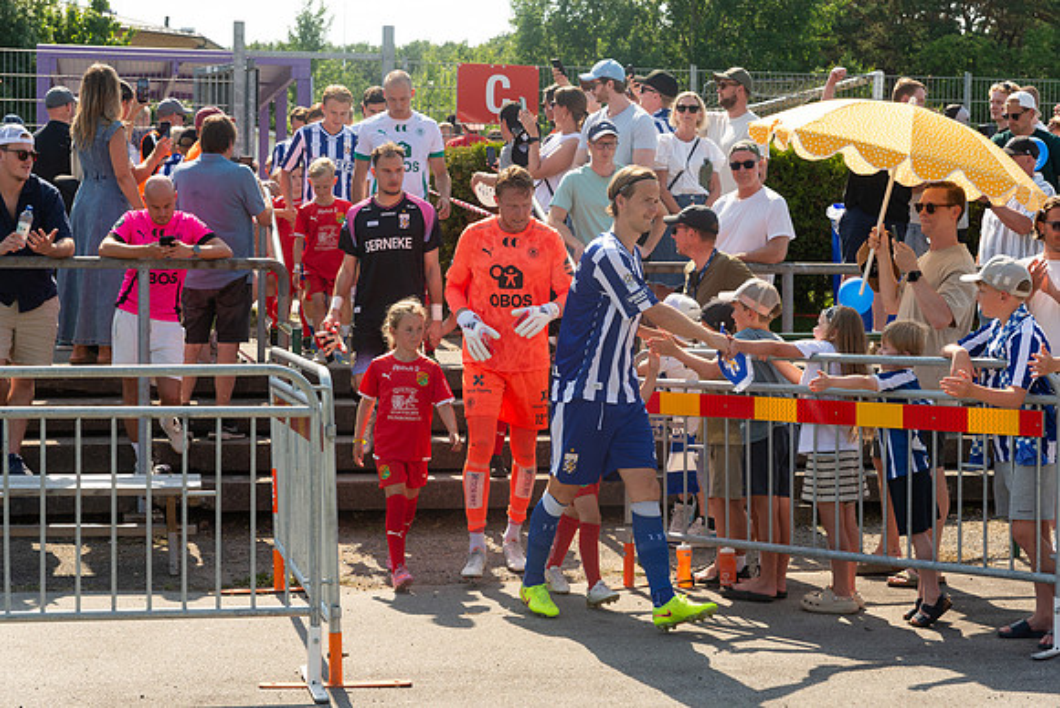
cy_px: 354
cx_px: 530
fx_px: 2086
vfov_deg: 19.2
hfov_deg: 28.5
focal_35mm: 71
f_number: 5.6
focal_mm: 70
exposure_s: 1/1000
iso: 640
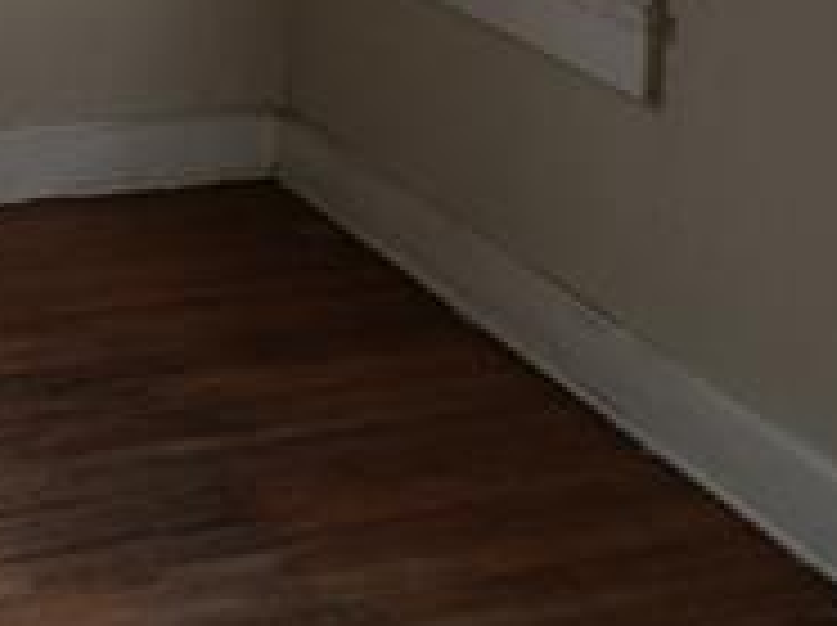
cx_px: 40
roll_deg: -1.5
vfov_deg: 14.0
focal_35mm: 100
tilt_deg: -9.6
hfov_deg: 19.2
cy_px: -270
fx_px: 2415
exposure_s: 1/30
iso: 40
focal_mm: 4.15
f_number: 2.2
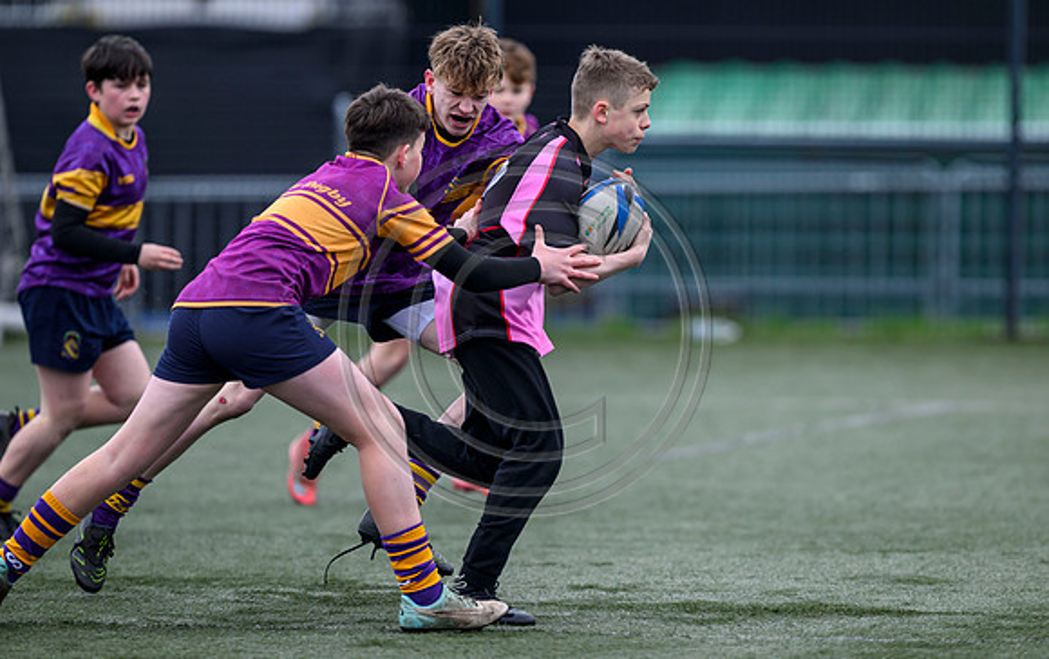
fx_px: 11717
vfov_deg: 3.2
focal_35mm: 409
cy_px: 348
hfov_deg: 5.1
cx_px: 524
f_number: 3.5
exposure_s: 1/2500
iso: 500
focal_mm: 400
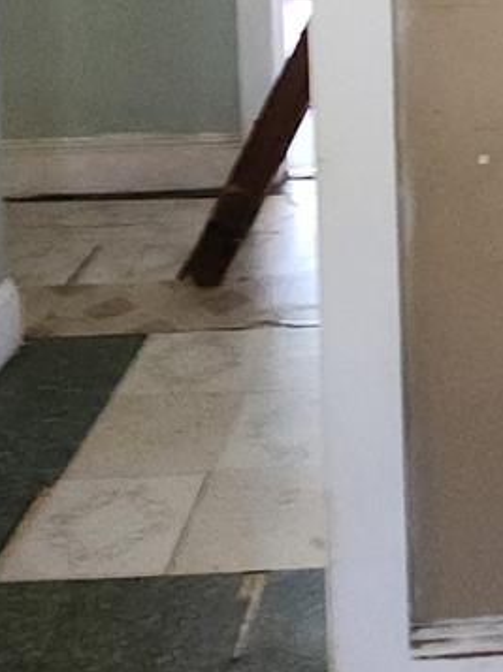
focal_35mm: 56
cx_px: 565
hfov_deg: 24.2
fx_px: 1087
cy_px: -166
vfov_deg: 29.0
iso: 500
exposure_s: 1/30
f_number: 2.2
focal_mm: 2.2
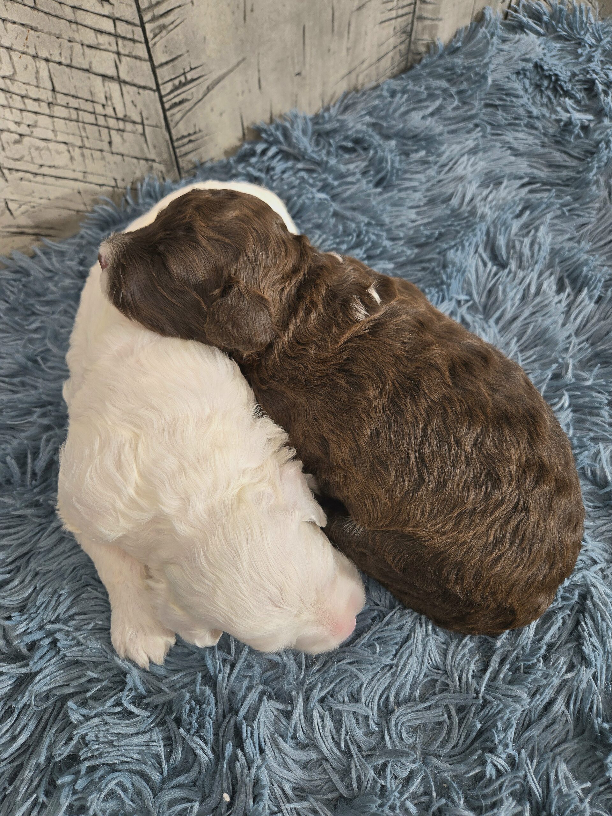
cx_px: 306
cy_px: 408
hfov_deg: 58.9
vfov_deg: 73.9
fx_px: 542
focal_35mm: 23
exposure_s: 1/120
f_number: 1.8
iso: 80
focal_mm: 5.4
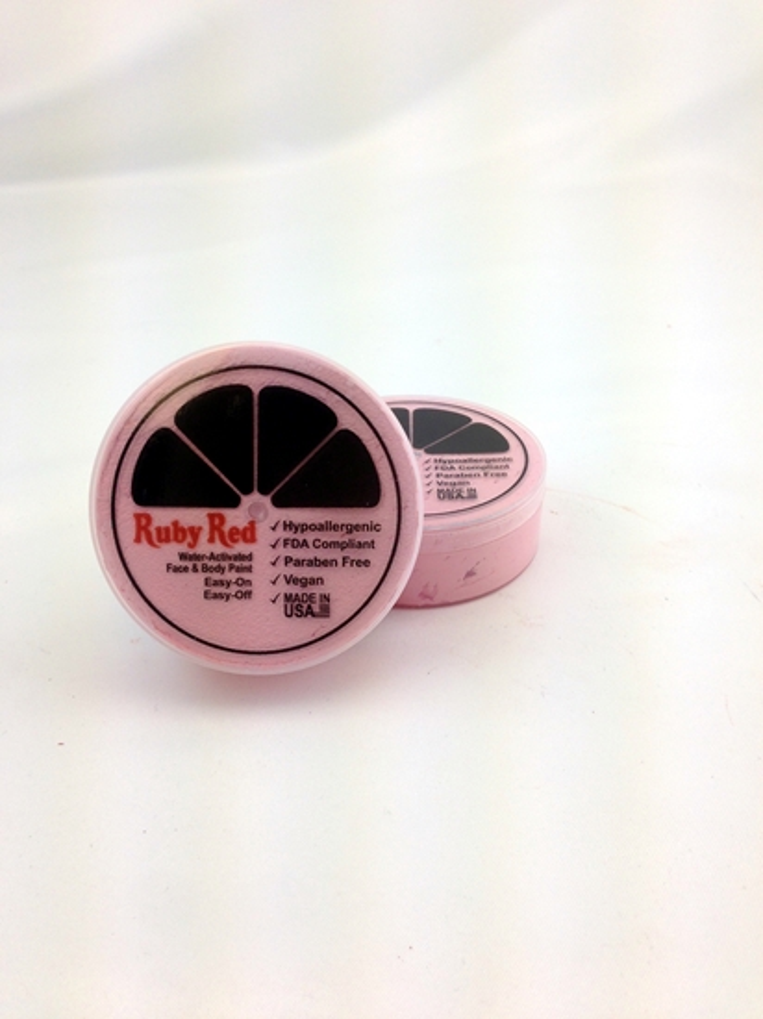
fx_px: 971
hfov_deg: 42.9
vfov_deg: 55.4
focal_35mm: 33
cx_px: 382
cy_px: 510
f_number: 2.4
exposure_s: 1/197
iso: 50
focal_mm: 4.12
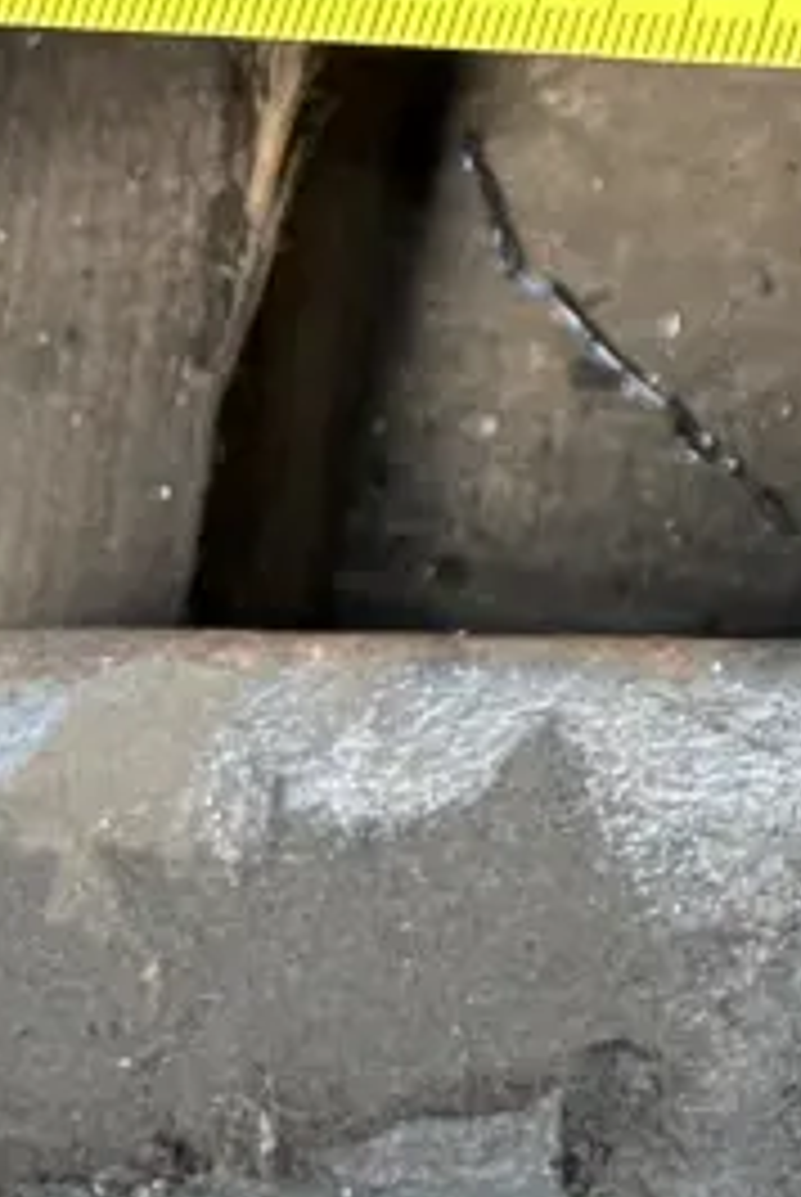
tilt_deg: -77.8
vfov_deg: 10.4
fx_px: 6491
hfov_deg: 6.0
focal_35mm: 195
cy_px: -4
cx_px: 3123
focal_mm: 5.96
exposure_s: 1/60
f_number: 1.6
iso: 250
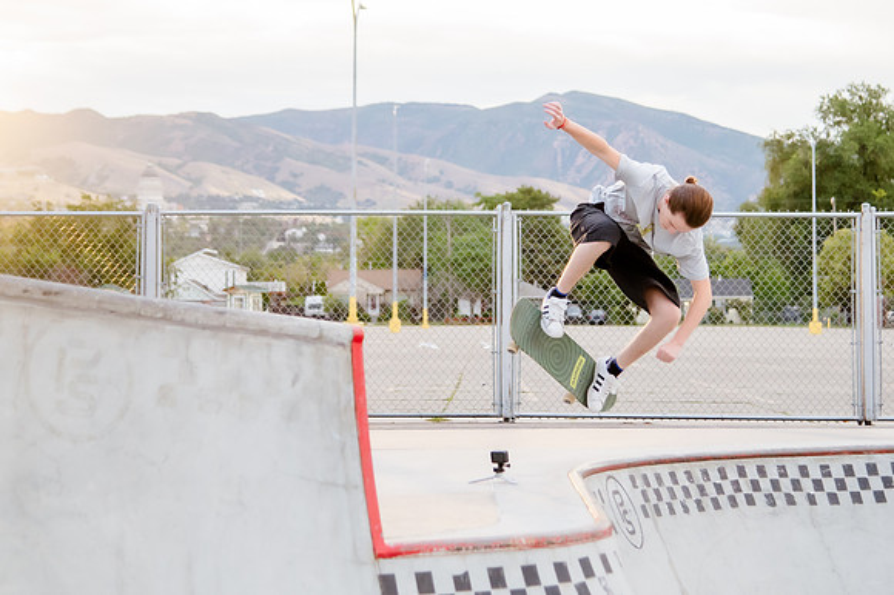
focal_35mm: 106
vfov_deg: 12.9
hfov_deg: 19.3
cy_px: 159
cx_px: 453
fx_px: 2622
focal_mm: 65
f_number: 4
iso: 2500
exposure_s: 1/640
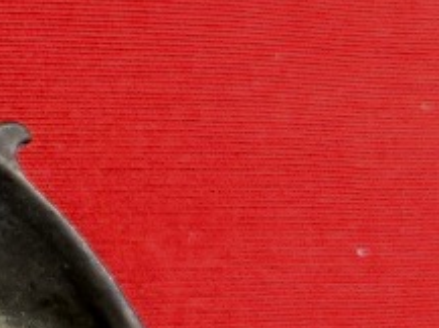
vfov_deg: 11.1
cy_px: 235
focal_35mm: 133
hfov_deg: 13.0
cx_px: -423
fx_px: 1684
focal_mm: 6.76
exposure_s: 1/50
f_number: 1.78
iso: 400
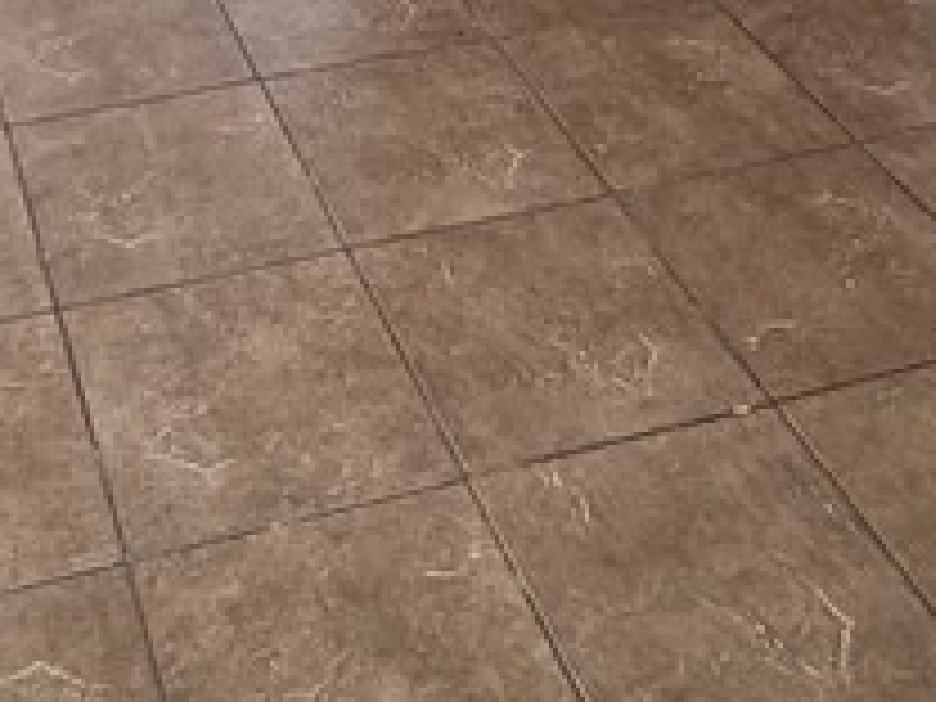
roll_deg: +1.1
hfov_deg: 27.7
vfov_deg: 14.1
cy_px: -1008
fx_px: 1866
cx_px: 212
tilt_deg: -0.5
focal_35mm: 69
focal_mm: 2.22
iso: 125
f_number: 2.2
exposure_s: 1/120
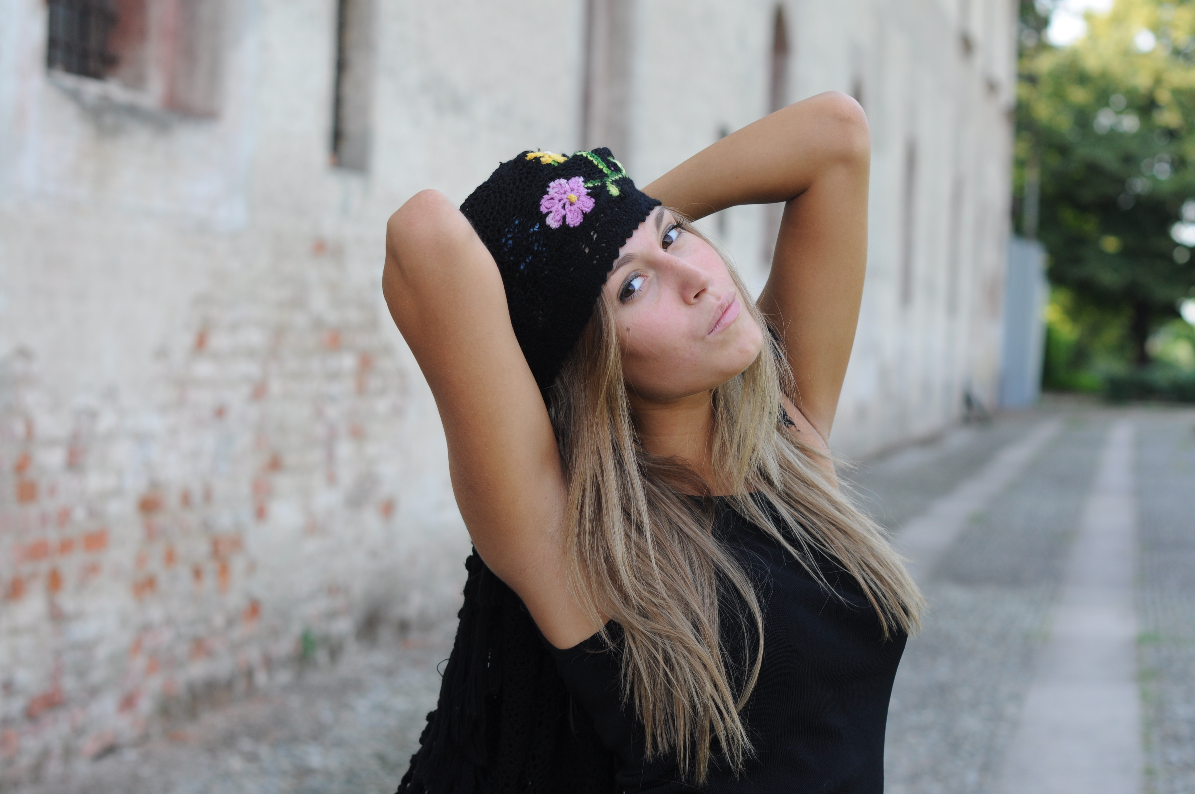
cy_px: 397
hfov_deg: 27.0
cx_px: 598
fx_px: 2487
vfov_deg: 18.1
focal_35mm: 75
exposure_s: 1/320
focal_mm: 50
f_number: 3.5
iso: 200
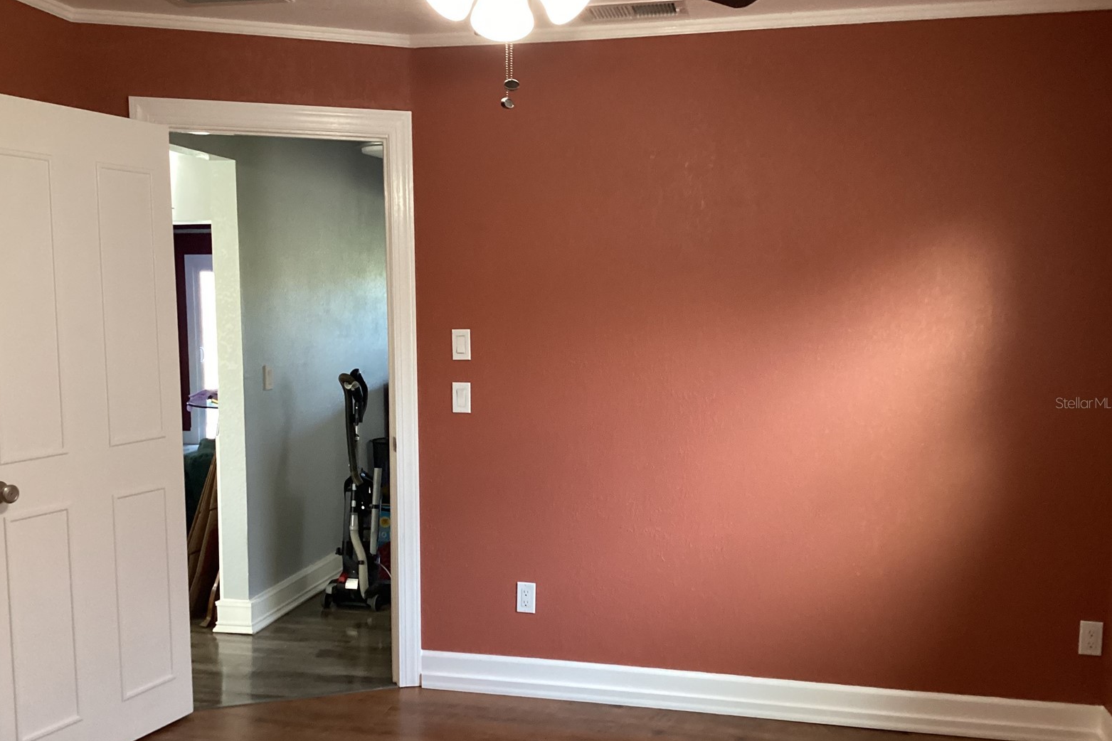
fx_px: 1019
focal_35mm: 33
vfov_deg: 39.9
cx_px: 554
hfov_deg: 57.2
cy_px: 403
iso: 320
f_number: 2.4
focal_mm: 3.3
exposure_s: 1/40
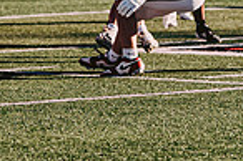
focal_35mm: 648
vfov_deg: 2.1
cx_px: -130
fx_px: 4369
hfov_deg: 3.2
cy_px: -92
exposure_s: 1/2000
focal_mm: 125
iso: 250
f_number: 3.2
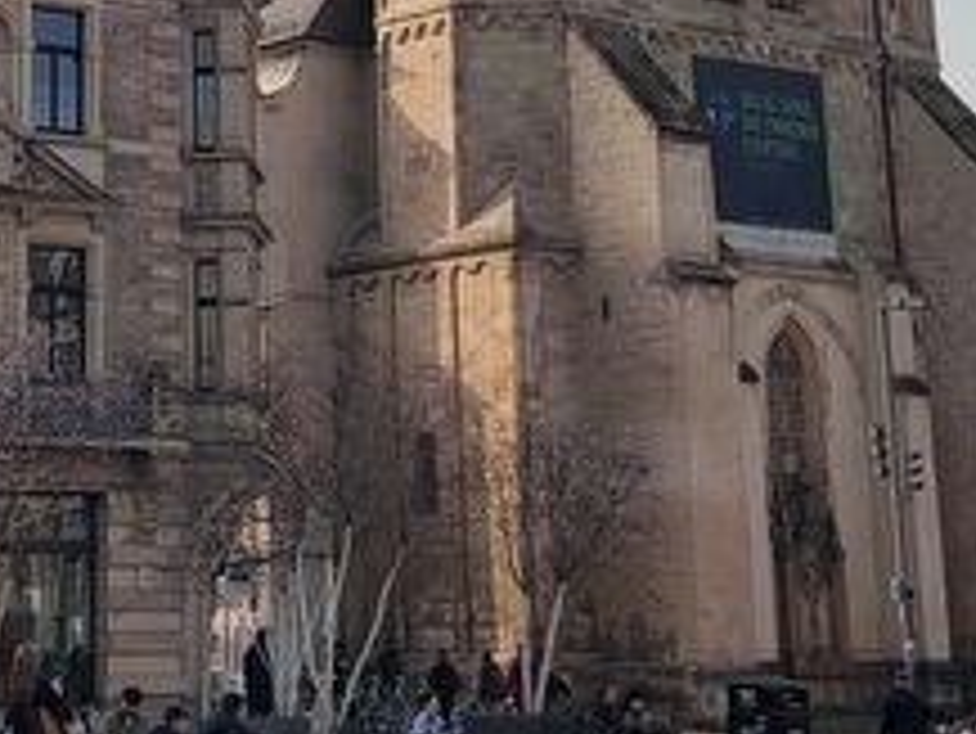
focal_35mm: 96
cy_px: -135
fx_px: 2708
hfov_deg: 20.1
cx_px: 121
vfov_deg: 14.9
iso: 40
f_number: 1.8
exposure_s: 1/2327
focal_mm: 5.4
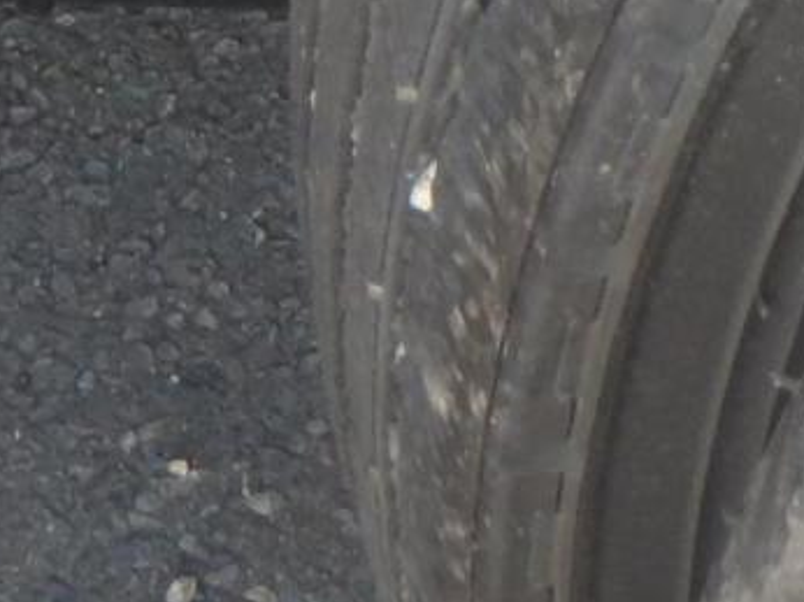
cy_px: -830
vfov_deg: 8.4
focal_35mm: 161
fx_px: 3737
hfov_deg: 11.8
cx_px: -372
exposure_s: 1/30
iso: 200
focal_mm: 5.2
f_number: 4.6
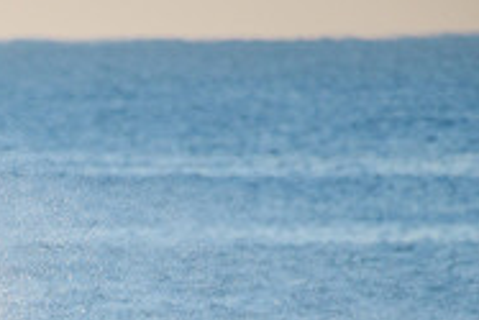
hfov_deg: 1.3
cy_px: 488
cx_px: -172
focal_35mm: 1551
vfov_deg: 0.9
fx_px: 20652
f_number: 5.6
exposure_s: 1/1250
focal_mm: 500
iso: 500
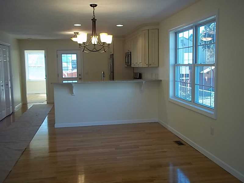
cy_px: 92
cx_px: 122
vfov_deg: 39.7
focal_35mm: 36
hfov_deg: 51.4
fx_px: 254
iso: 80
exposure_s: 1/40
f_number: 3.1
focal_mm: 6.5
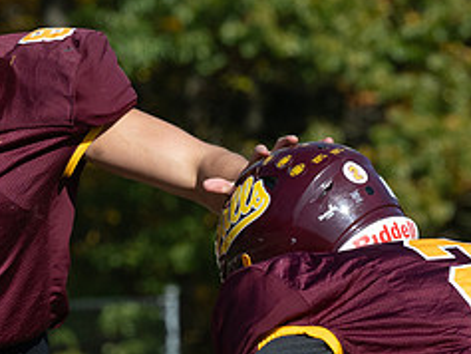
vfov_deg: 2.9
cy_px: 386
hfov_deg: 3.8
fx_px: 6997
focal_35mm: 514
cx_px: -89
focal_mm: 130
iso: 400
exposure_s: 1/2000
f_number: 5.6
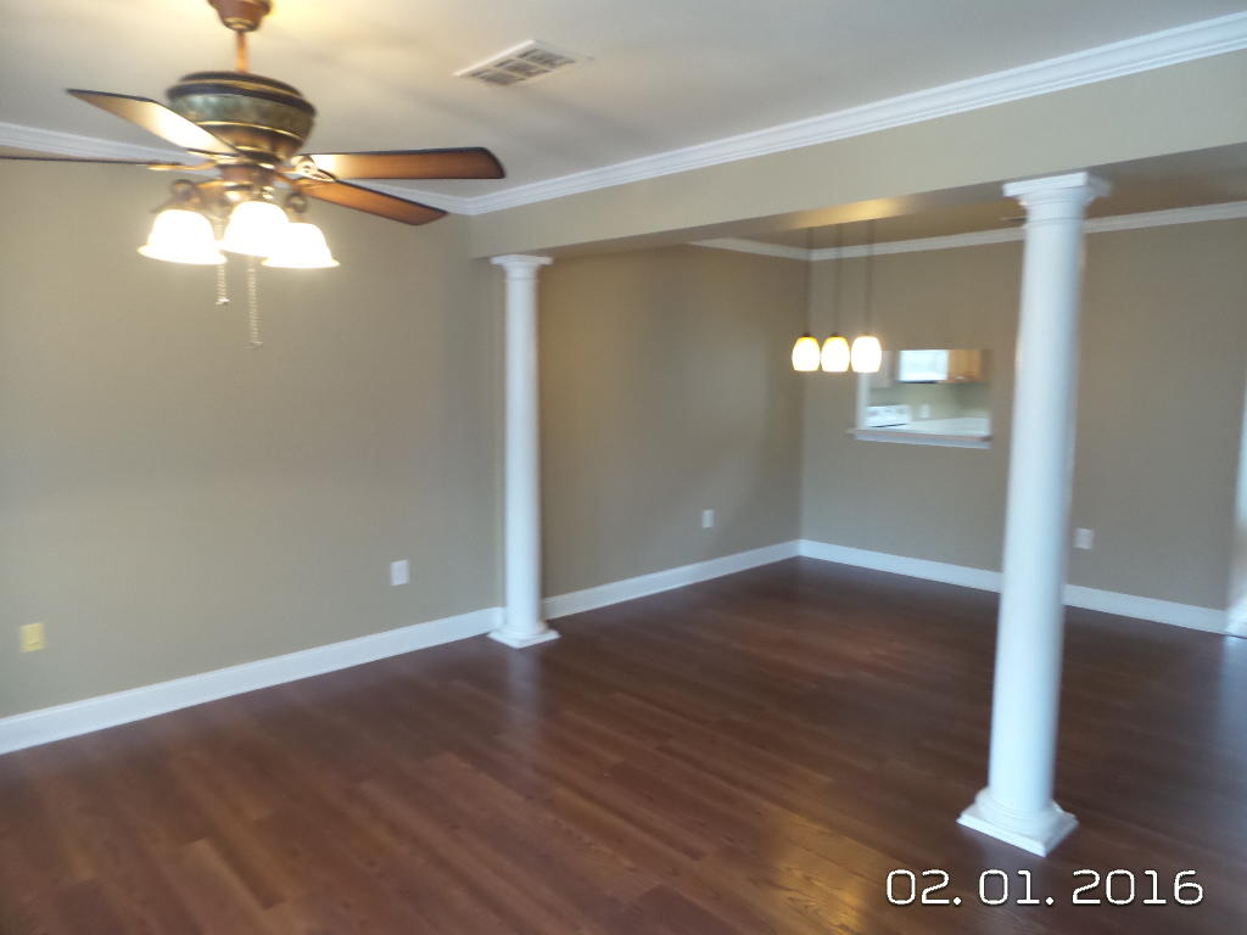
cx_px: 624
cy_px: 468
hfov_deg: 73.9
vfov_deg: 58.9
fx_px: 829
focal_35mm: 23
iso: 640
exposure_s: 1/30
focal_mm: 4.1
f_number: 2.8
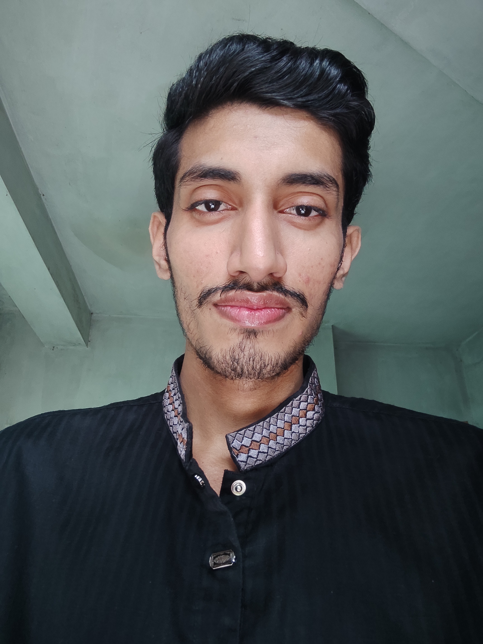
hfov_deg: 66.0
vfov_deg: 81.7
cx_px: 242
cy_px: 322
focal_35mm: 20
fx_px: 372
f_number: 2.45
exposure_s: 1/50
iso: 110
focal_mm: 3.49
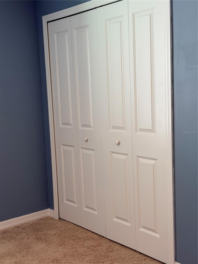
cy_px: 132
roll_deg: +4.3
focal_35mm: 48
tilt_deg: -8.0
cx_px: 99
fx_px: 366
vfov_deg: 39.7
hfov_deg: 30.3
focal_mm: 6.76
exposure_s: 1/121
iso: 80
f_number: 1.78
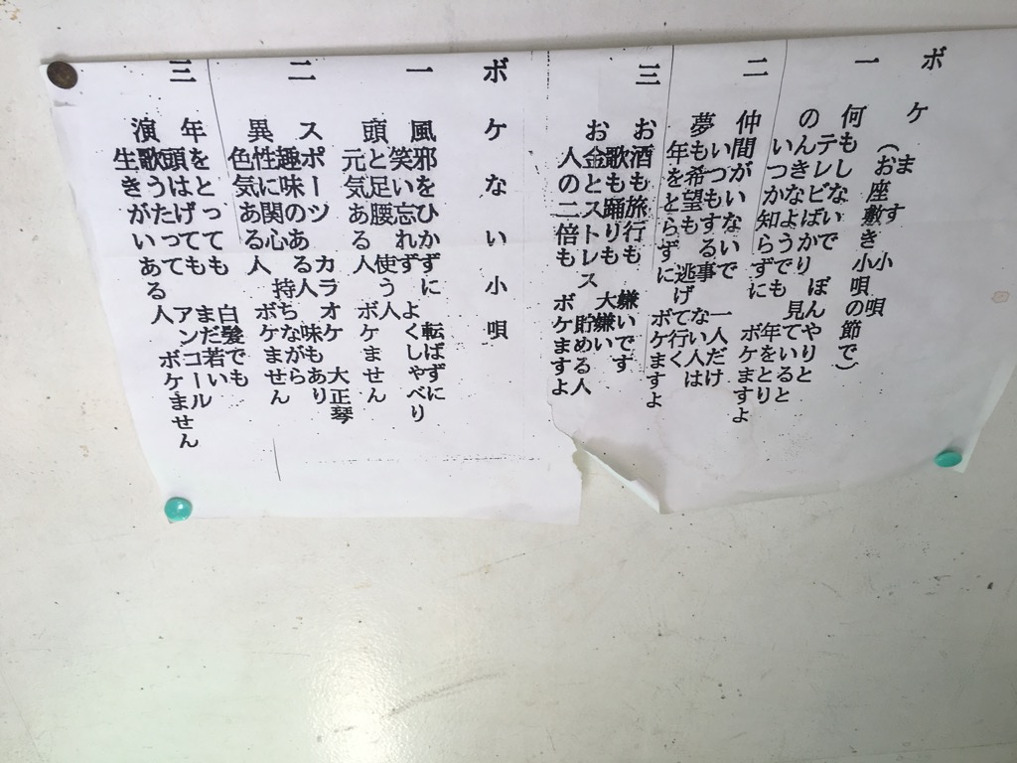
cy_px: 382
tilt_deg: -30.2
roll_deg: +0.9
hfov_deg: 61.7
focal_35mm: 29
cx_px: 508
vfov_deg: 48.2
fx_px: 852
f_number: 2.2
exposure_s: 1/133
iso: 25
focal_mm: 4.15
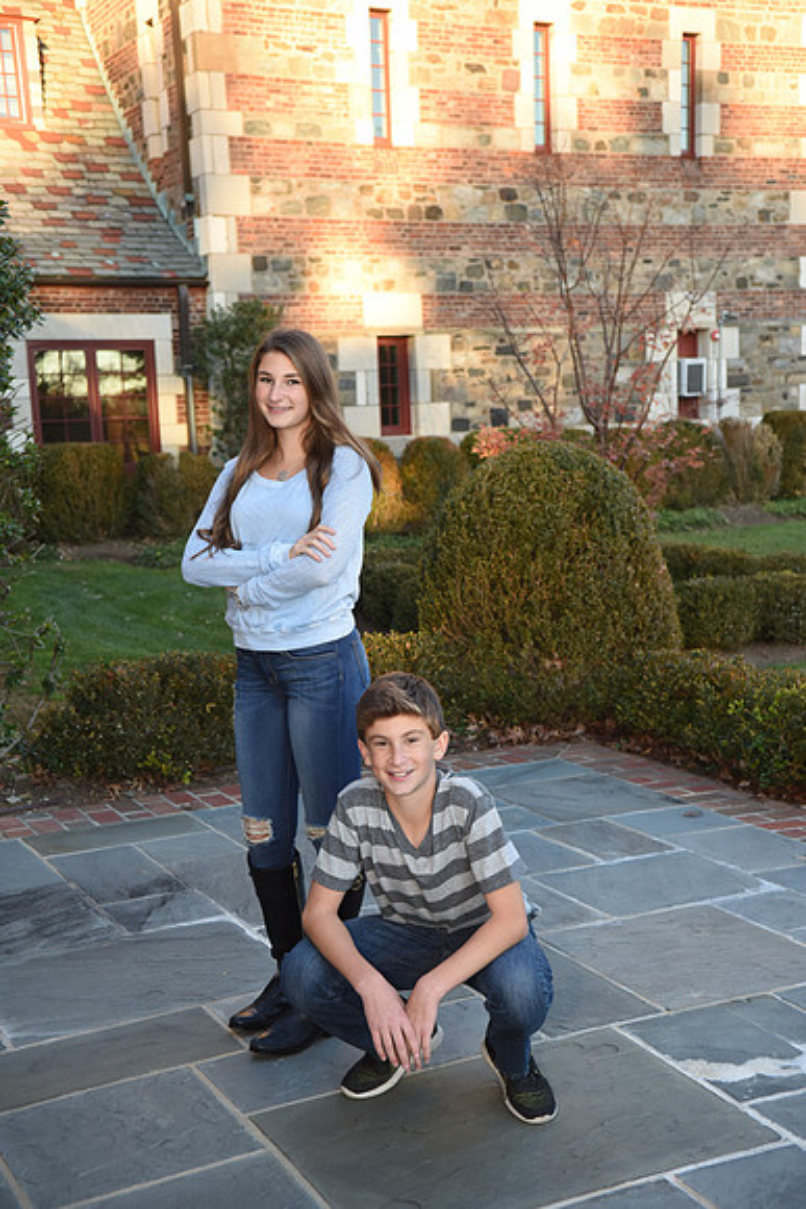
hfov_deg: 29.9
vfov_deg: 43.6
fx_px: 1510
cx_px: 403
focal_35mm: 45
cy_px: 604
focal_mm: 45
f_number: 5.6
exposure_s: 1/250
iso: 640
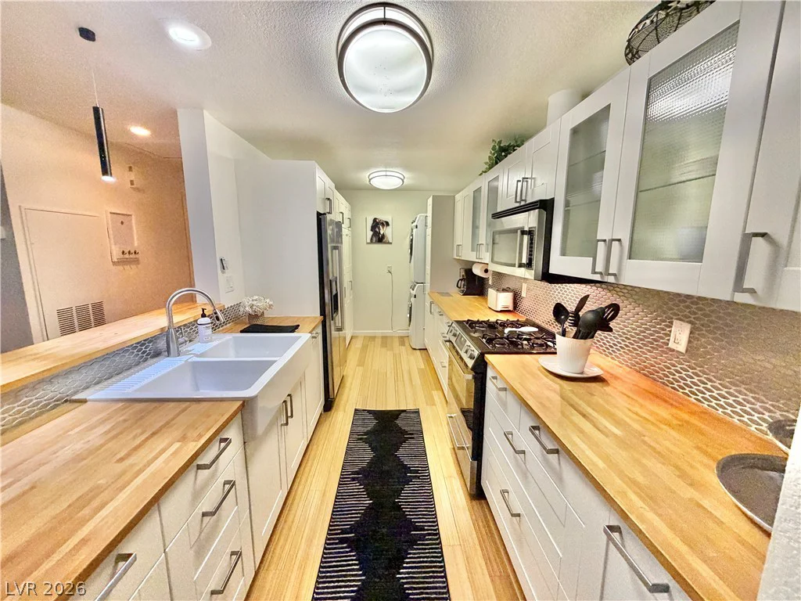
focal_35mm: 14
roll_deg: -0.1
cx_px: 400
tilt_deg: -9.7
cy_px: 300
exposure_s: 1/60
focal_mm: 2.22
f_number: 2.2
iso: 400
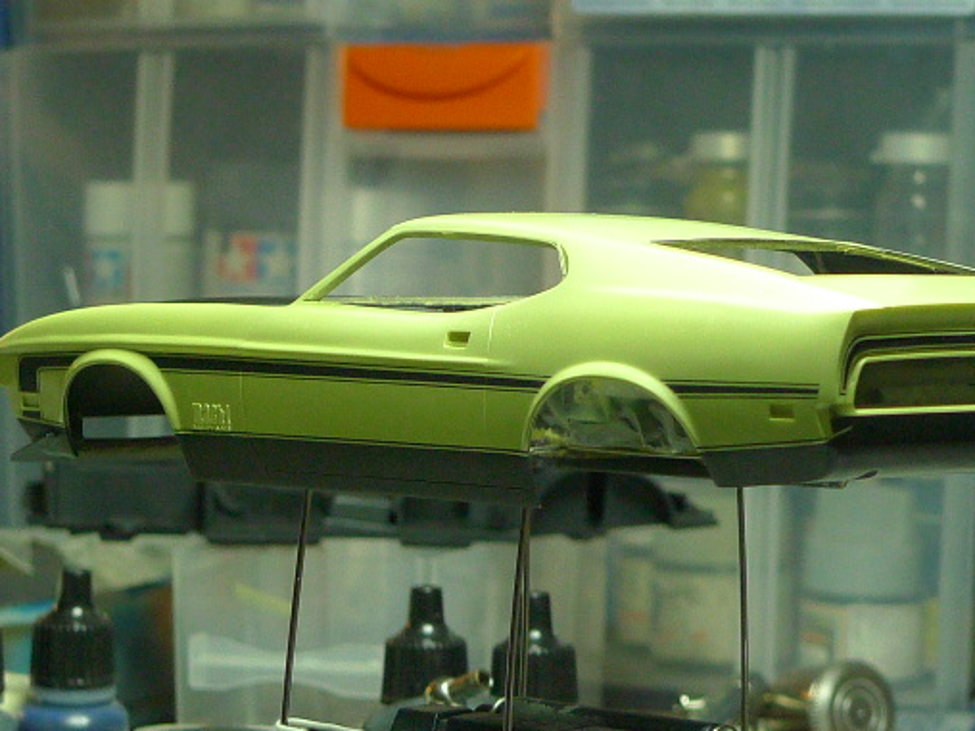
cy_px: 368
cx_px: 549
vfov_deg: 10.9
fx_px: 3831
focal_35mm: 136
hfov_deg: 14.5
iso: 400
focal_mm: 12.8
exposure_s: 1/50
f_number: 2.8
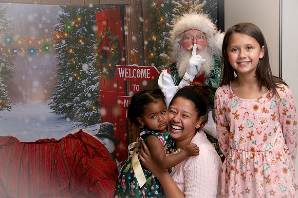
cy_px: 85
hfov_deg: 37.4
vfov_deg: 25.4
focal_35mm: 53
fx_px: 439
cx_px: 170
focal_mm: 44
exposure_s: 1/200
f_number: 5
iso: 1000
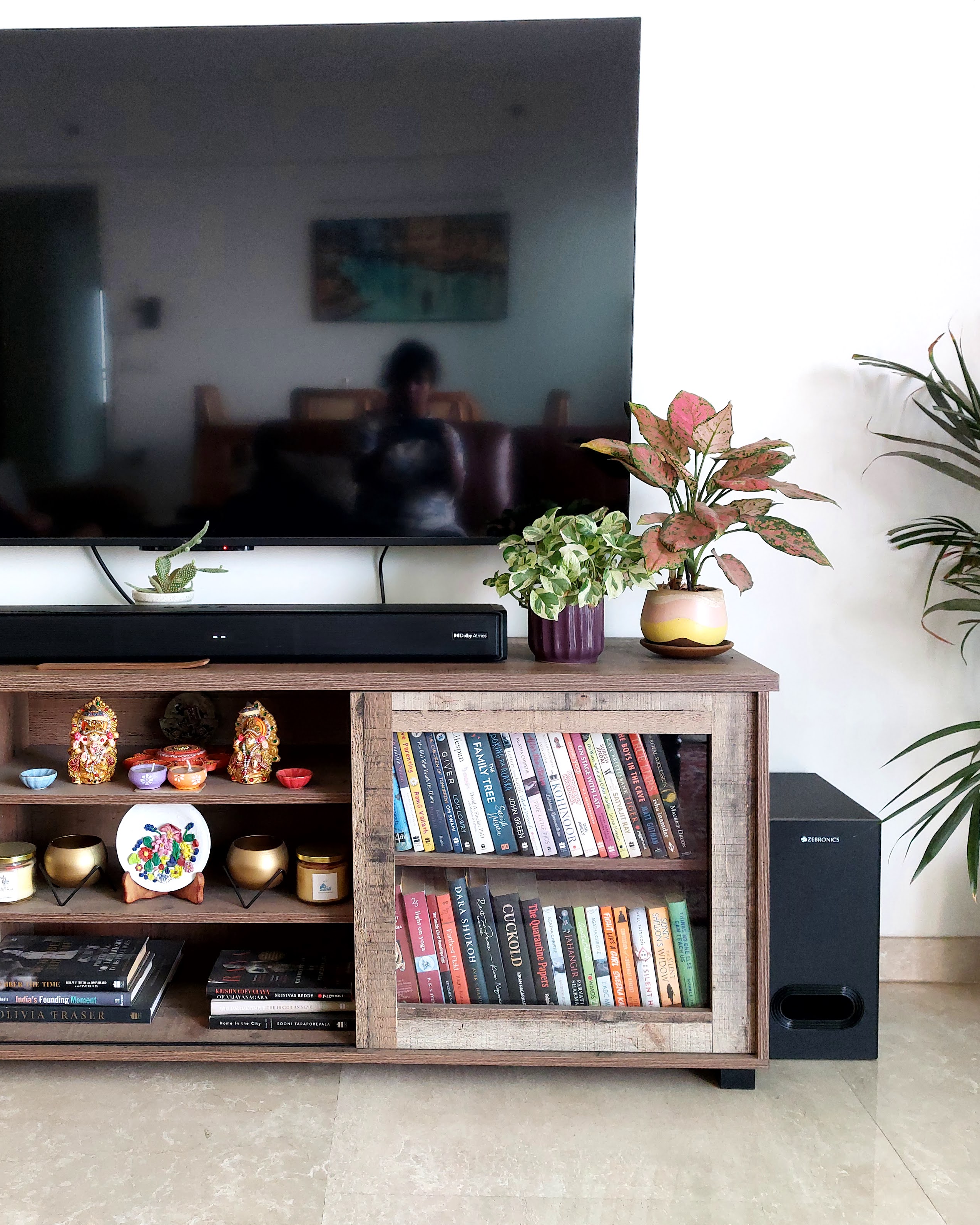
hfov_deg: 42.9
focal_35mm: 34
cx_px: 350
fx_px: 1233
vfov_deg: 52.8
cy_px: 576
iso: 160
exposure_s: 1/60
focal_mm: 5.23
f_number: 1.8
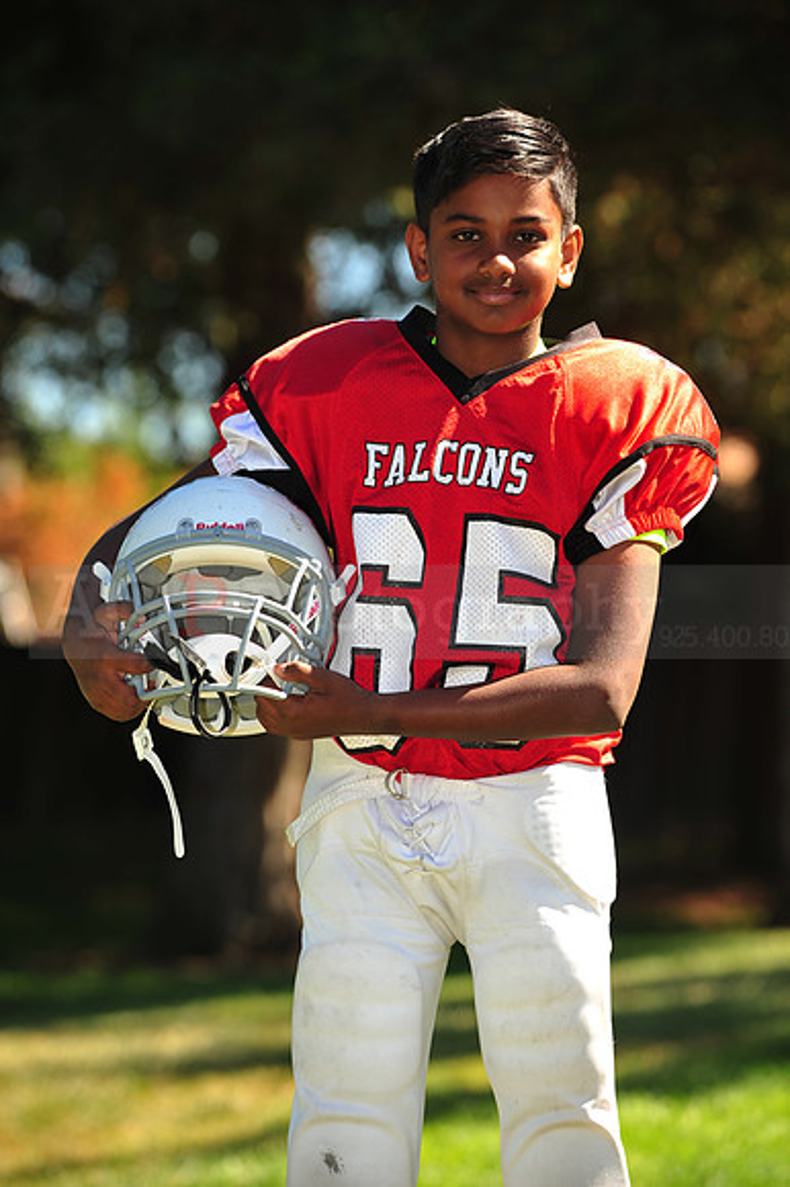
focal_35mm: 180
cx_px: 395
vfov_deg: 11.4
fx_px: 5932
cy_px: 594
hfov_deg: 7.6
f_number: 5
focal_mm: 180
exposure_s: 1/250
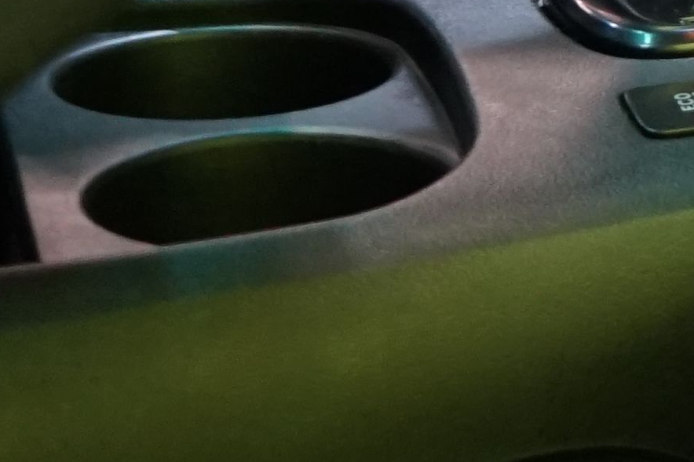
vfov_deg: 7.0
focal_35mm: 190
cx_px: 2184
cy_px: -374
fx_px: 3662
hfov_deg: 8.7
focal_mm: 28
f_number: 3.5
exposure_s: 1/30
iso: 1600
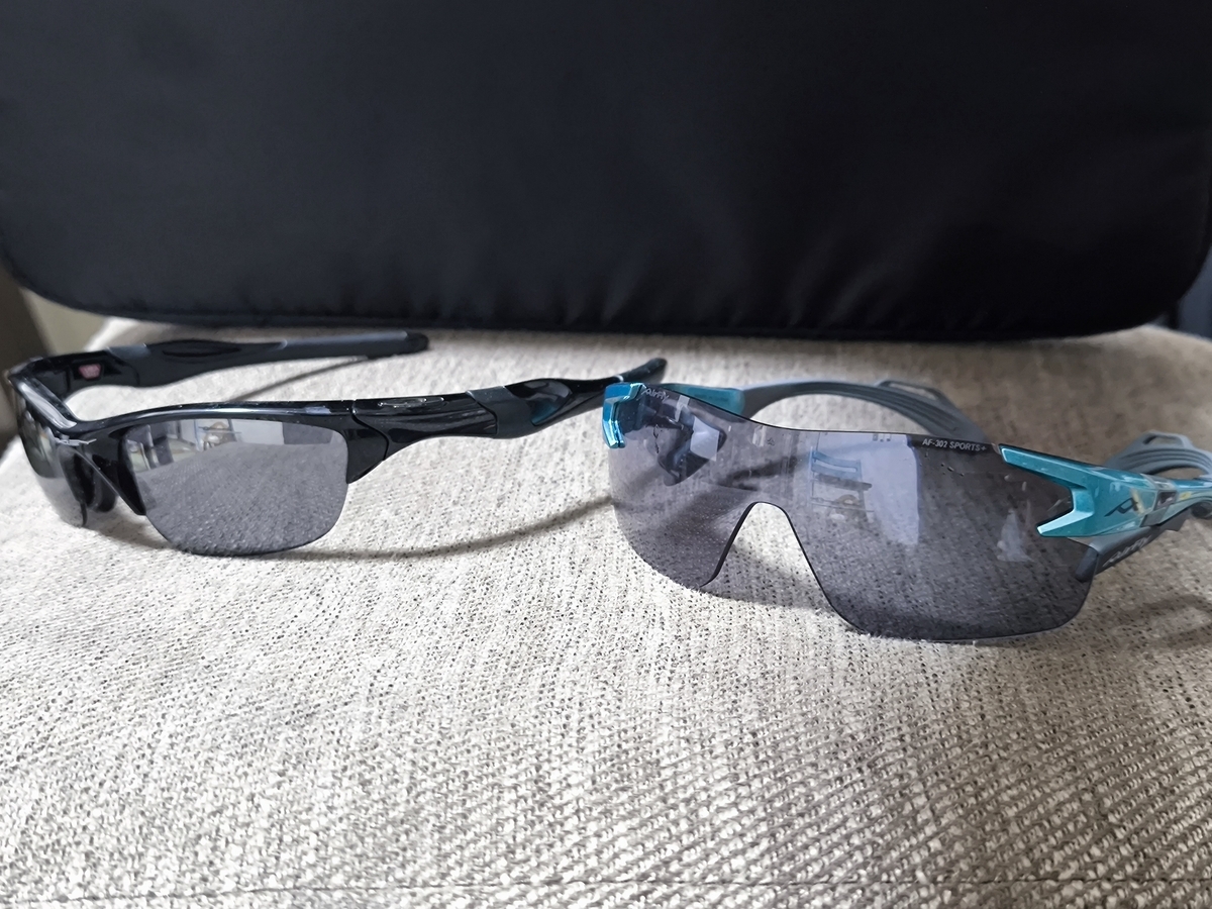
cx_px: 606
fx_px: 1751
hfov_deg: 38.2
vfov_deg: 29.1
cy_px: 454
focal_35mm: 50
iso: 1000
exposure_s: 1/25
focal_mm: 6.92
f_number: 1.9
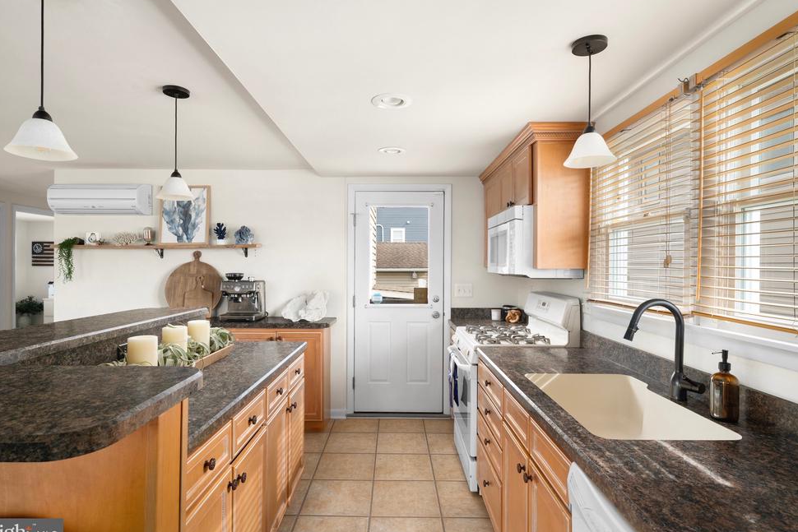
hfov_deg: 86.9
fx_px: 421
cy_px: 268
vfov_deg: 64.6
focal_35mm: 19
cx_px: 393
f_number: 8
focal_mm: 18
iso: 500
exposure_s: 1/3
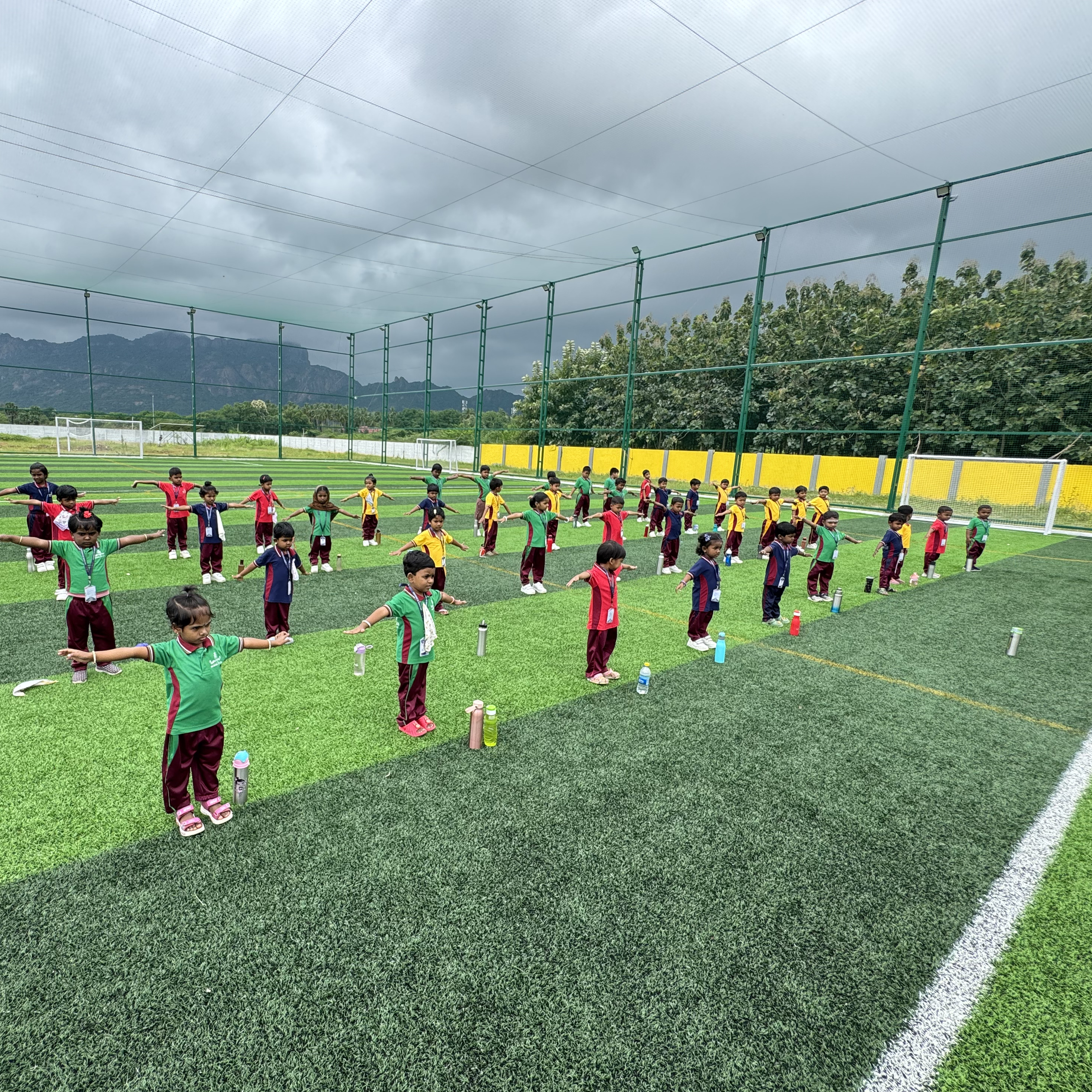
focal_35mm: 17
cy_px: 558
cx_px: 425
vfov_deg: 84.0
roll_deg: -2.5
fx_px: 607
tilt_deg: -10.3
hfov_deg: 82.7
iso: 40
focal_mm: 2.22
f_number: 2.2
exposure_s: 1/459
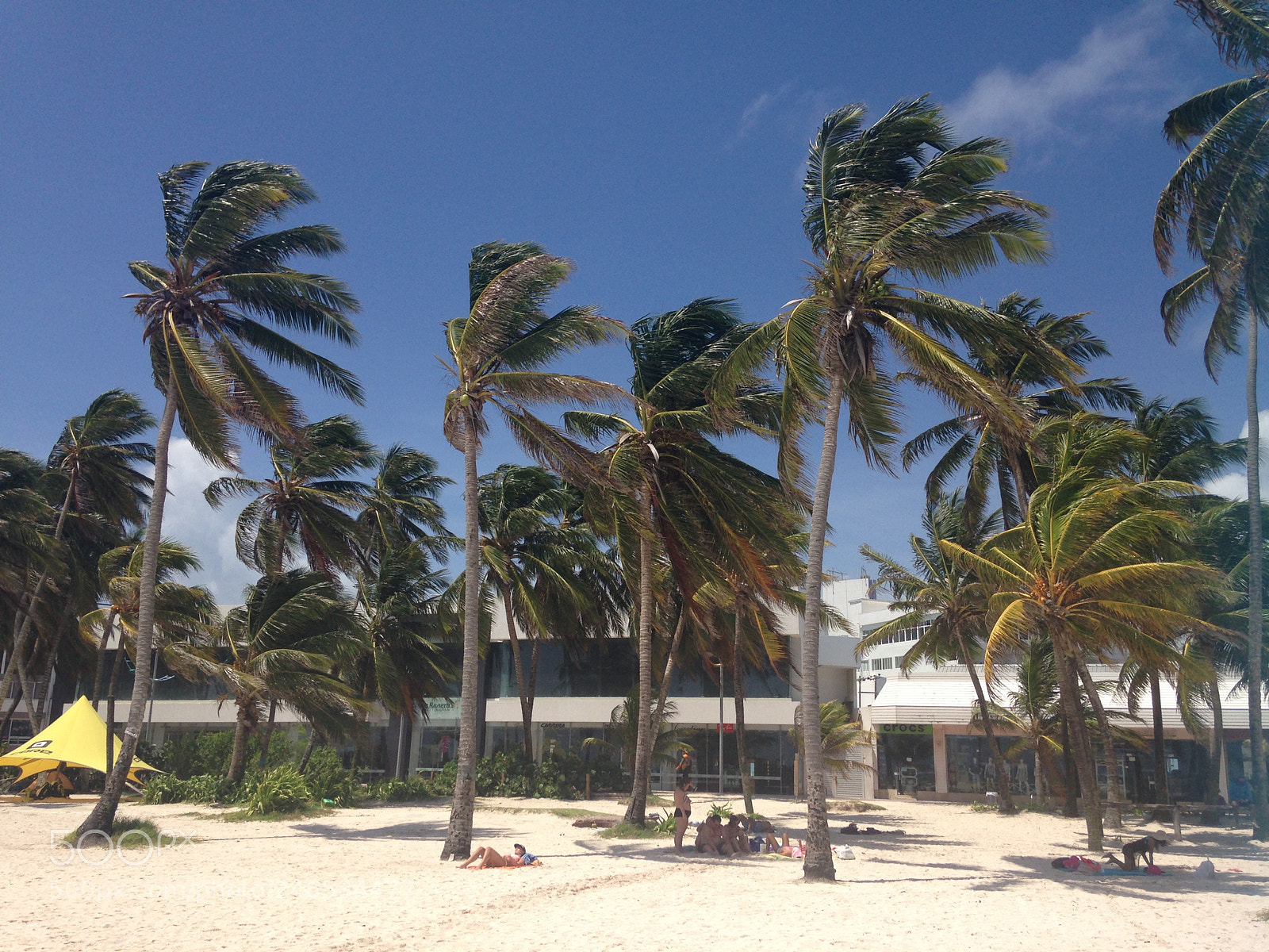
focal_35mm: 33
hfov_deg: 55.4
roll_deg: +0.7
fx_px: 1210
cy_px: 476
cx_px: 634
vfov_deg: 42.9
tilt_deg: +12.5
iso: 50
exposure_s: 1/2463
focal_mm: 4.12
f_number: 2.4
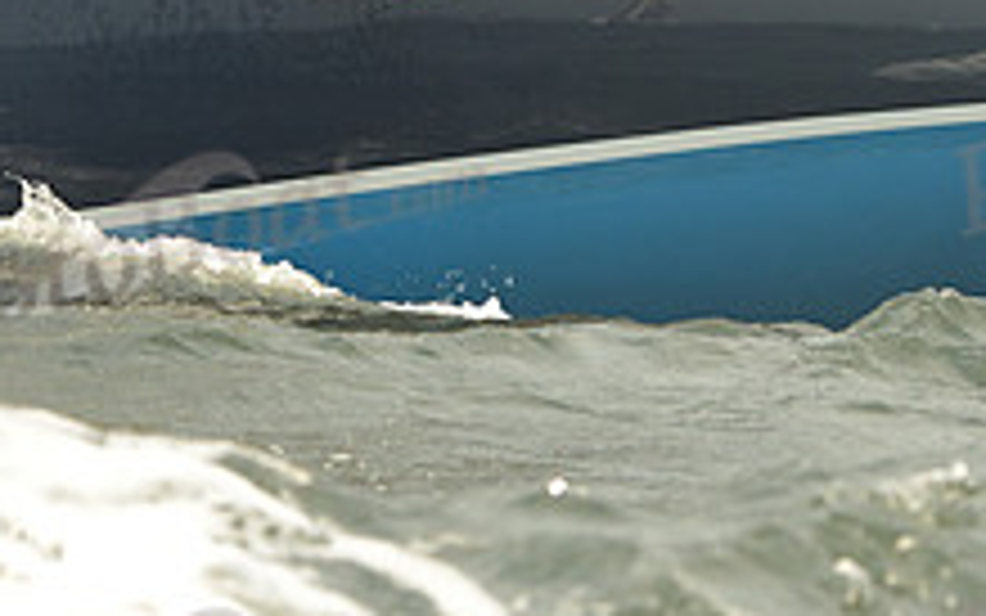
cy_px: -52
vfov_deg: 5.3
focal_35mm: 248
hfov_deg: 8.4
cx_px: 725
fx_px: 6666
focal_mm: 92
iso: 320
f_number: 6.3
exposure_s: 1/1250
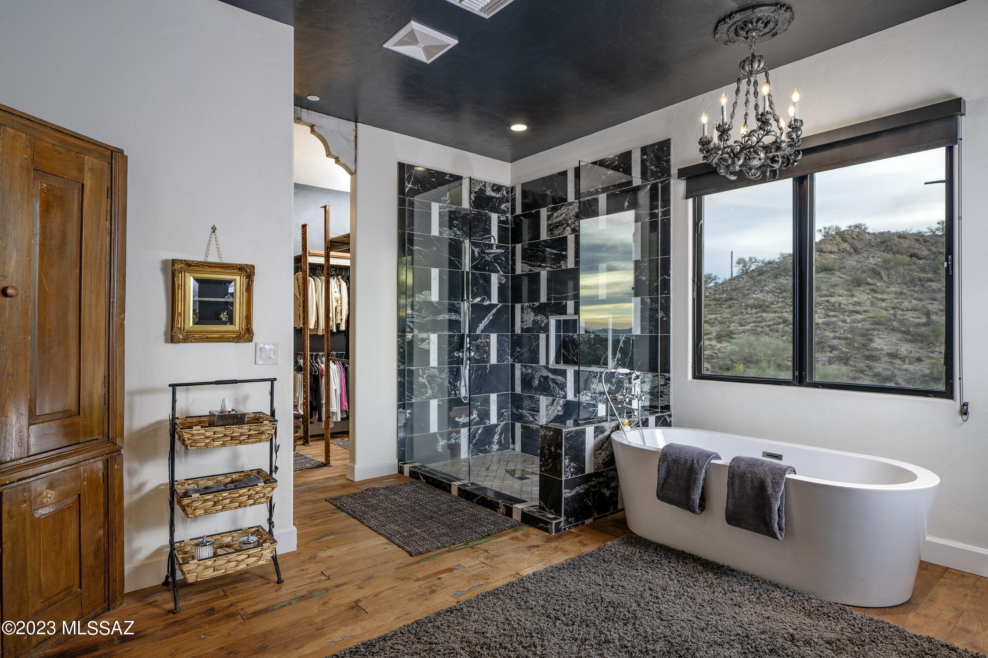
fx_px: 494
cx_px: 494
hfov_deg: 90.0
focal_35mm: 18
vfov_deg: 67.4
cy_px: 329
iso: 200
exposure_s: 1/20
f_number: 8
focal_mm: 18
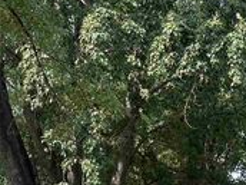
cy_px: 369
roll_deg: +0.3
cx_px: 296
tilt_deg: +0.2
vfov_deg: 9.0
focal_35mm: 155
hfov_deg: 12.4
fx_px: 1102
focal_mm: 5.96
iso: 64
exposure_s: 1/1364
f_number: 1.6
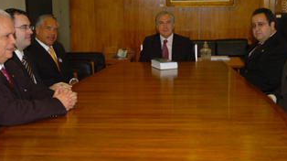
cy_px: 52
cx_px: 160
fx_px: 426
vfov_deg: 21.3
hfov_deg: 37.2
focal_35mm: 56
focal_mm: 28
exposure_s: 1/60
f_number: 5.3
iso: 640
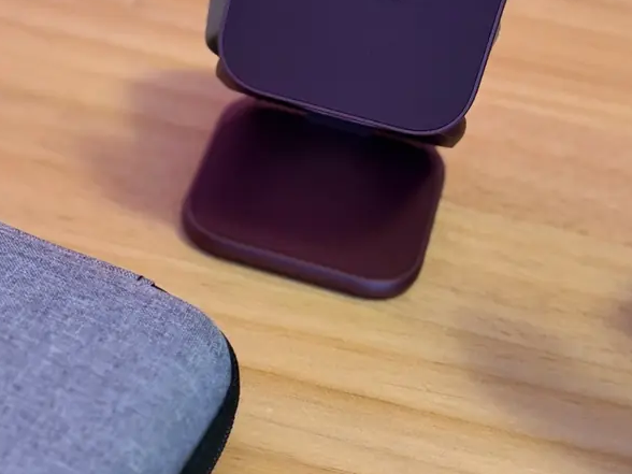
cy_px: 238
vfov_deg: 15.1
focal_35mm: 98
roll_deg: -6.7
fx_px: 1789
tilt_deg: -43.9
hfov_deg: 19.7
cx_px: 62
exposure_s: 1/30
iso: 640
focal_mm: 6.76
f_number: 1.78
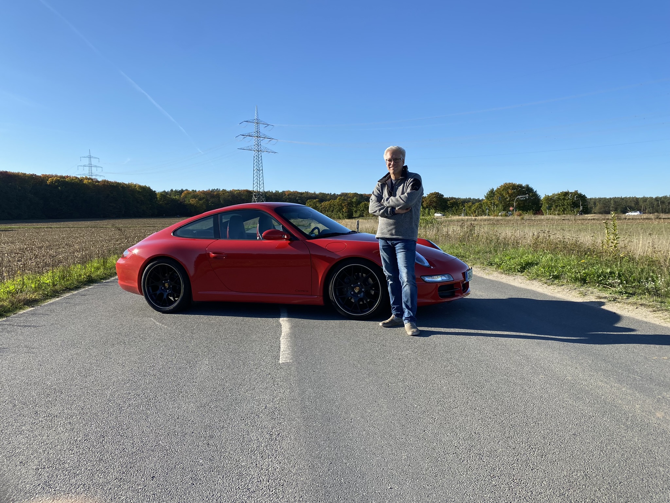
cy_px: 252
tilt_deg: -4.5
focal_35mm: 26
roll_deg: +0.3
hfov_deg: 67.3
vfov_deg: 53.1
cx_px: 335
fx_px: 503
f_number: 1.8
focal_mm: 4.25
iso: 32
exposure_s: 1/2315
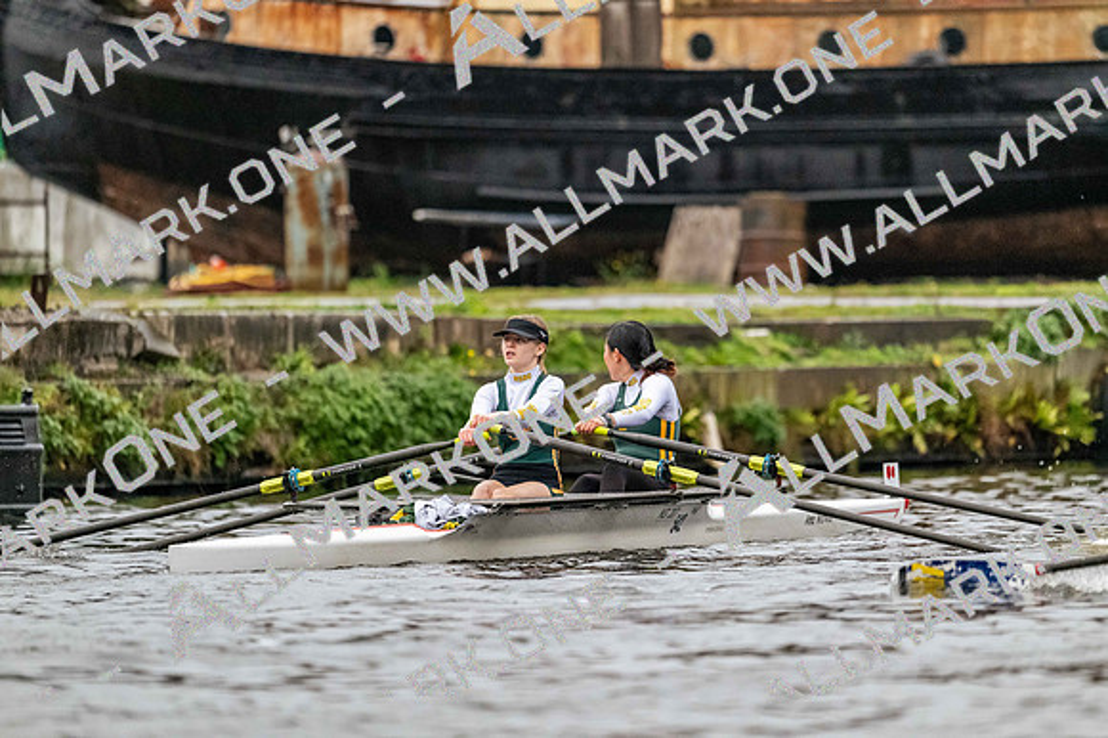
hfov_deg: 5.2
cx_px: 554
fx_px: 12306
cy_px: 369
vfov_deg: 3.4
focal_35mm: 400
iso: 6400
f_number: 4.5
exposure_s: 1/2000
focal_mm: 400
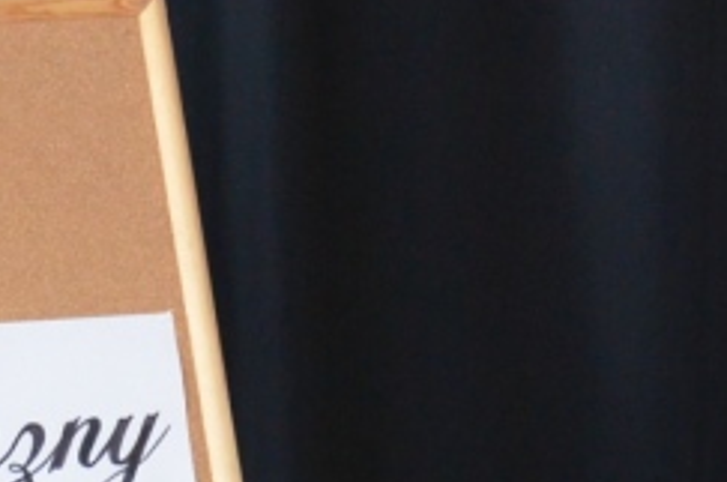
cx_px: 93
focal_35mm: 240
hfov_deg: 8.6
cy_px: 509
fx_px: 4837
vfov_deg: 5.7
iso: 2500
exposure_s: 1/60
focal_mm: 38
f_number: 4.5
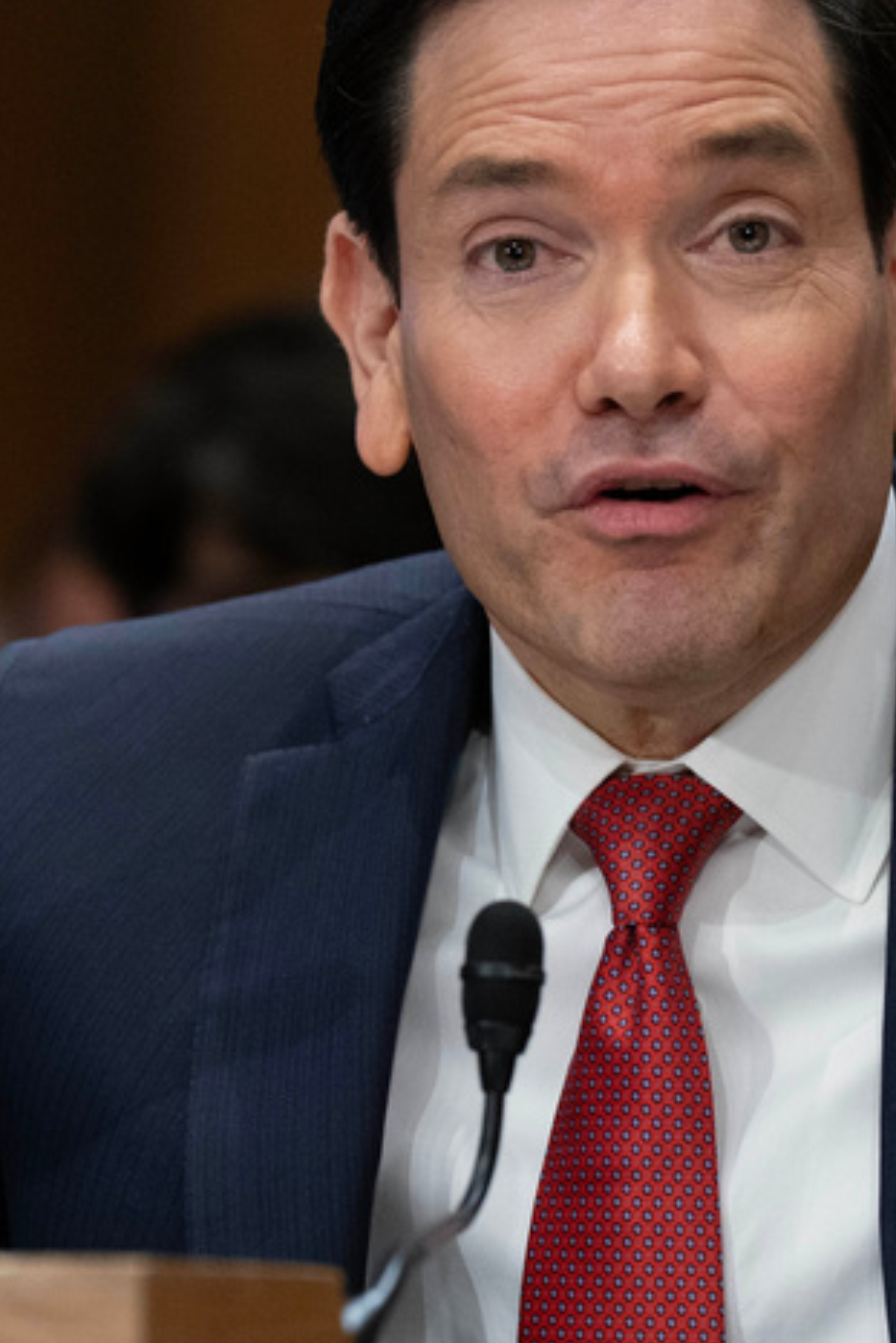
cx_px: 628
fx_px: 16376
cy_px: 663
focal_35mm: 439
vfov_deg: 4.7
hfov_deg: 3.1
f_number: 3.2
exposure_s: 1/320
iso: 2500
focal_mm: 200
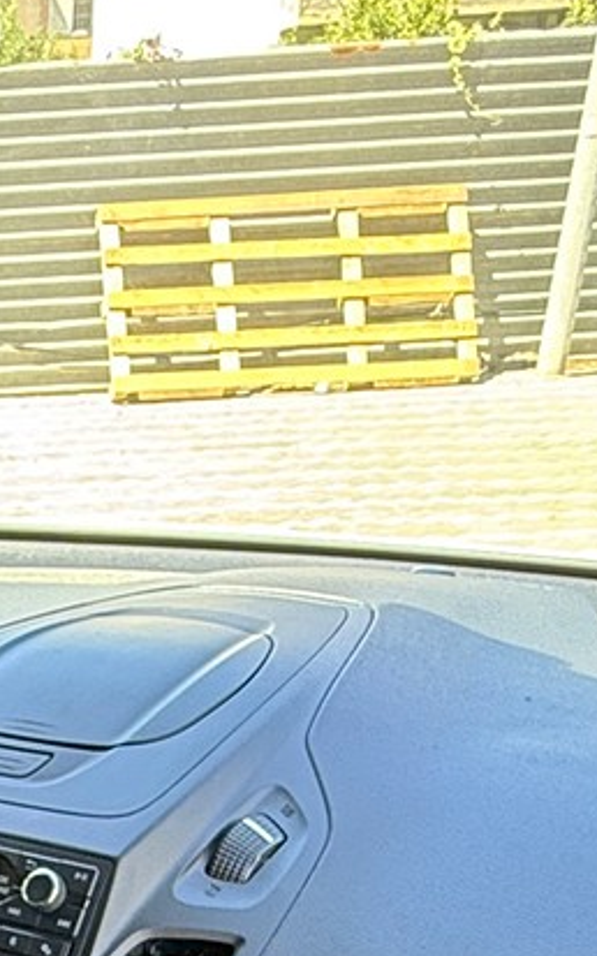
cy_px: 1299
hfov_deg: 16.8
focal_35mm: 69
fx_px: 1797
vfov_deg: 25.1
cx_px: -352
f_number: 2.2
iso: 200
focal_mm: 2.22
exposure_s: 1/99
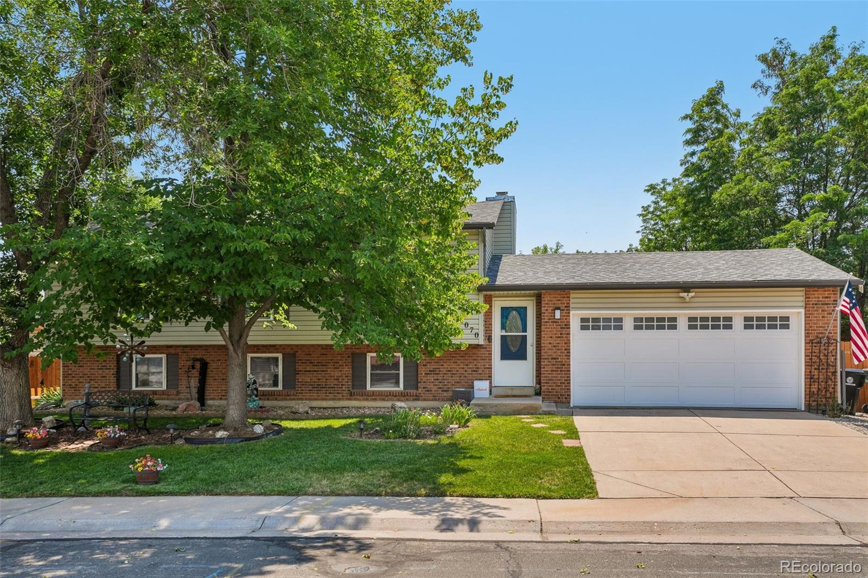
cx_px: 434
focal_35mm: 28
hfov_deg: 64.6
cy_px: 289
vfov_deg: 45.7
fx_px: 687
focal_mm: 19
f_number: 8
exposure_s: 1/250
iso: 100
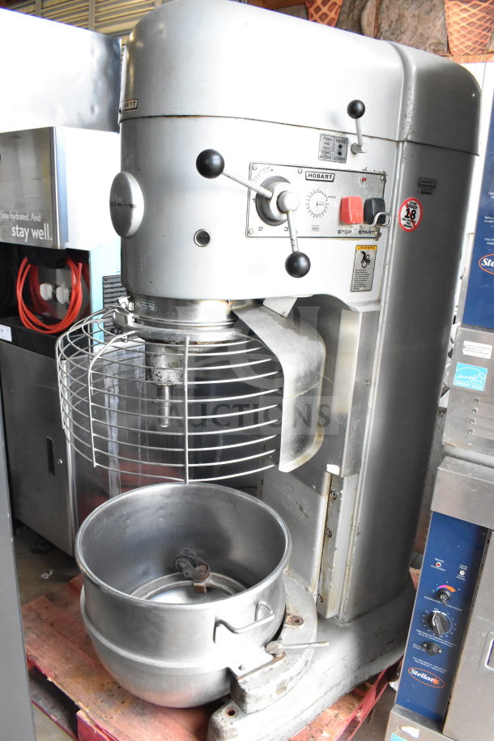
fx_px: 556
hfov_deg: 47.9
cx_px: 247
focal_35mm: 27
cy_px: 370
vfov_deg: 67.4
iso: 6400
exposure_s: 1/320
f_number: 9
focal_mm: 18
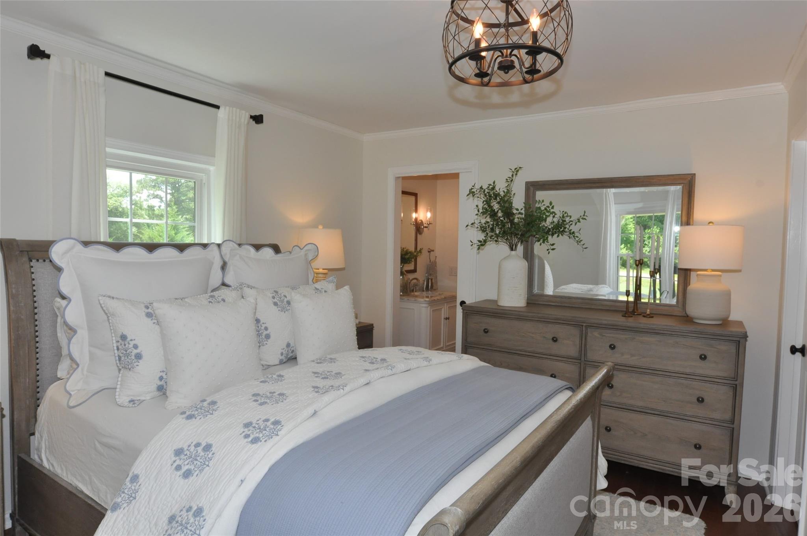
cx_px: 404
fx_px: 470
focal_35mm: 21
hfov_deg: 81.3
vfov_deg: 59.4
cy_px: 268
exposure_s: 1/60
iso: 800
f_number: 5.6
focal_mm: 14
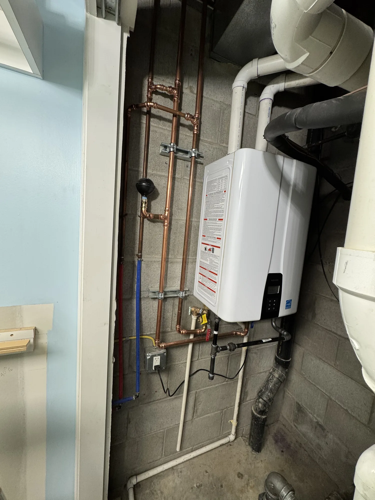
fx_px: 202
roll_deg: -5.0
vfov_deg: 102.1
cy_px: 250
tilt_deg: -7.1
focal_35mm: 14
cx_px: 188
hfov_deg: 85.7
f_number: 2.2
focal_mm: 2.2
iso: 160
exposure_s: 1/99
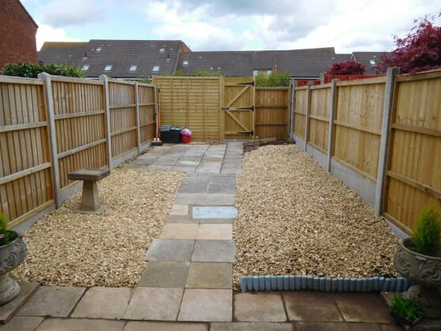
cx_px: 224
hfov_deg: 67.3
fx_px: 331
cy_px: 167
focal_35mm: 26
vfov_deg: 53.1
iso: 125
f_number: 3.4
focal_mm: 4.5
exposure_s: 1/640
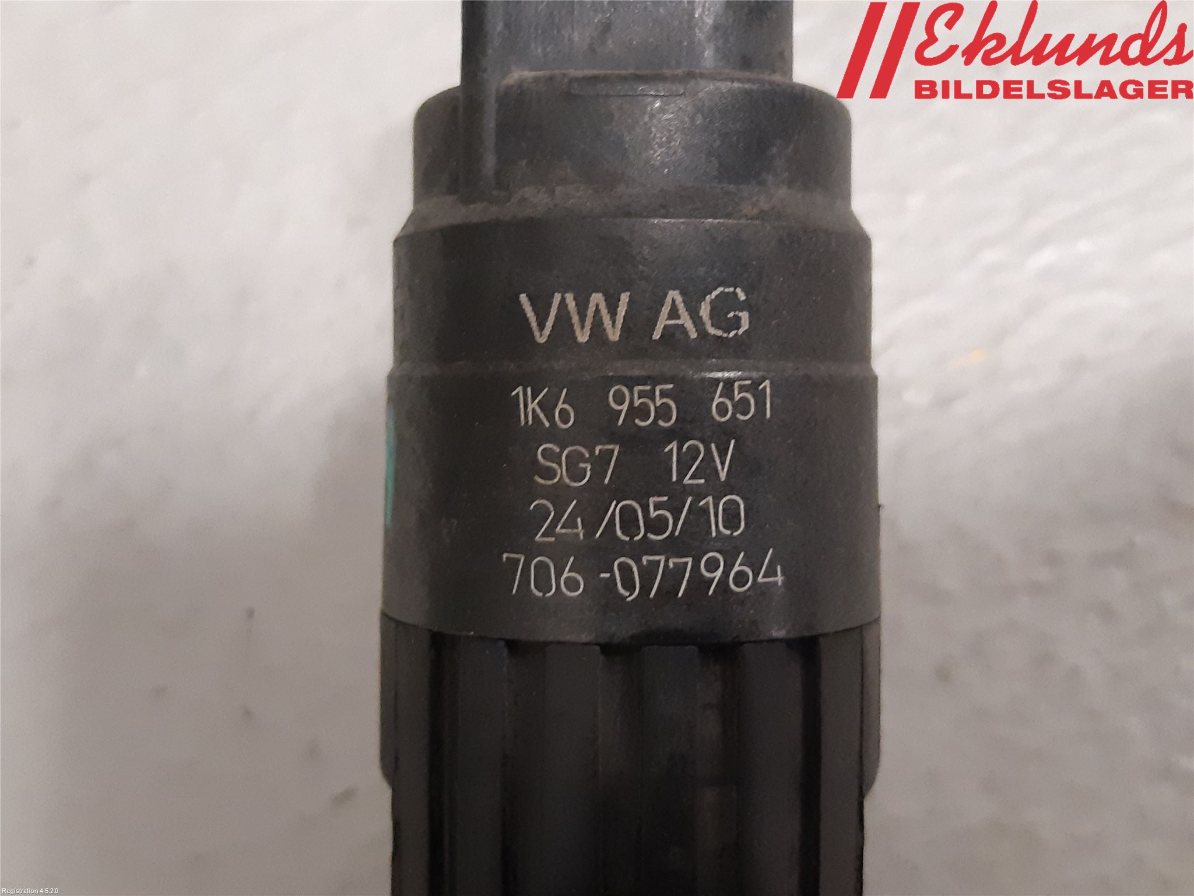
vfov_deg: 53.1
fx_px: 897
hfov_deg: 67.3
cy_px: 448
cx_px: 597
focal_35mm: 26
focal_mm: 3.93
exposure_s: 1/50
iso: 320
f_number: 1.7
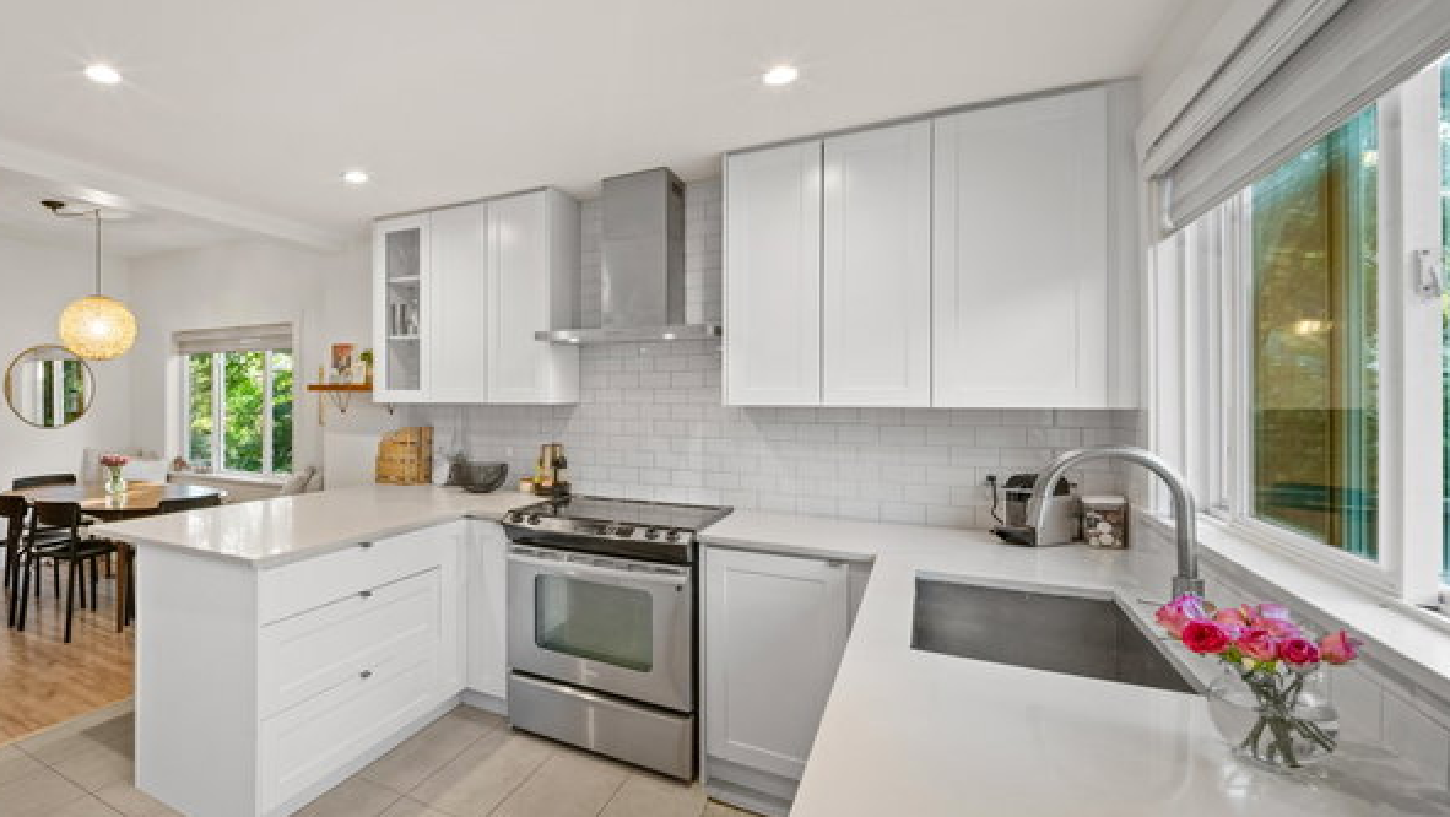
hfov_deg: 92.2
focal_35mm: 17
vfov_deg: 64.0
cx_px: 476
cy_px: 394
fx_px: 654
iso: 800
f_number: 7.1
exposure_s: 1/8
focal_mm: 12
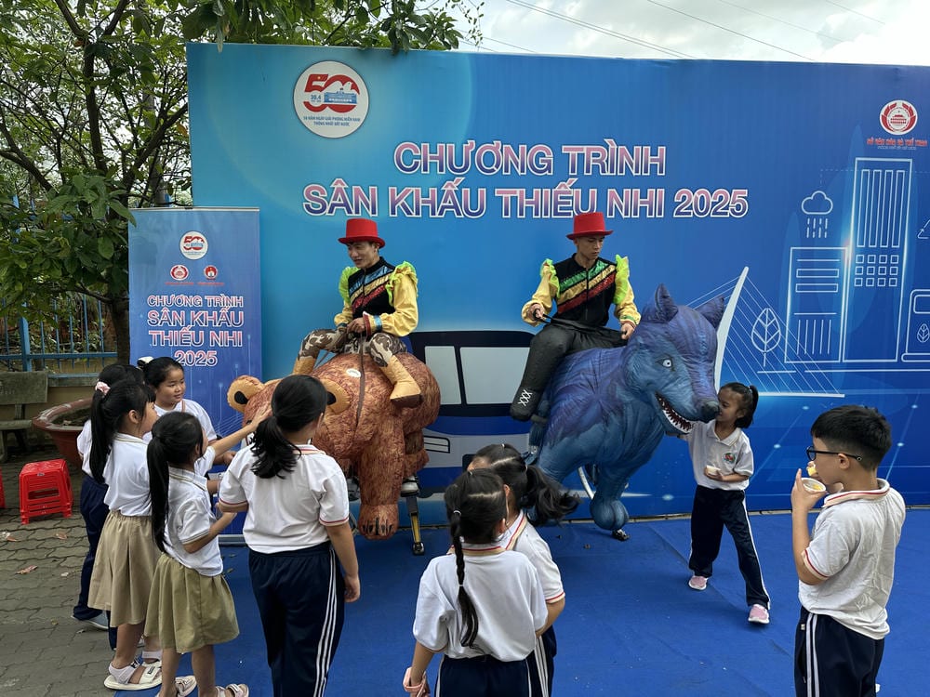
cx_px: 465
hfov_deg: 71.6
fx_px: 645
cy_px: 348
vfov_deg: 56.8
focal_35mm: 24
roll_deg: +0.2
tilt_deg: -8.5
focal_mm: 6.86
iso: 80
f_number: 1.78
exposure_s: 1/690
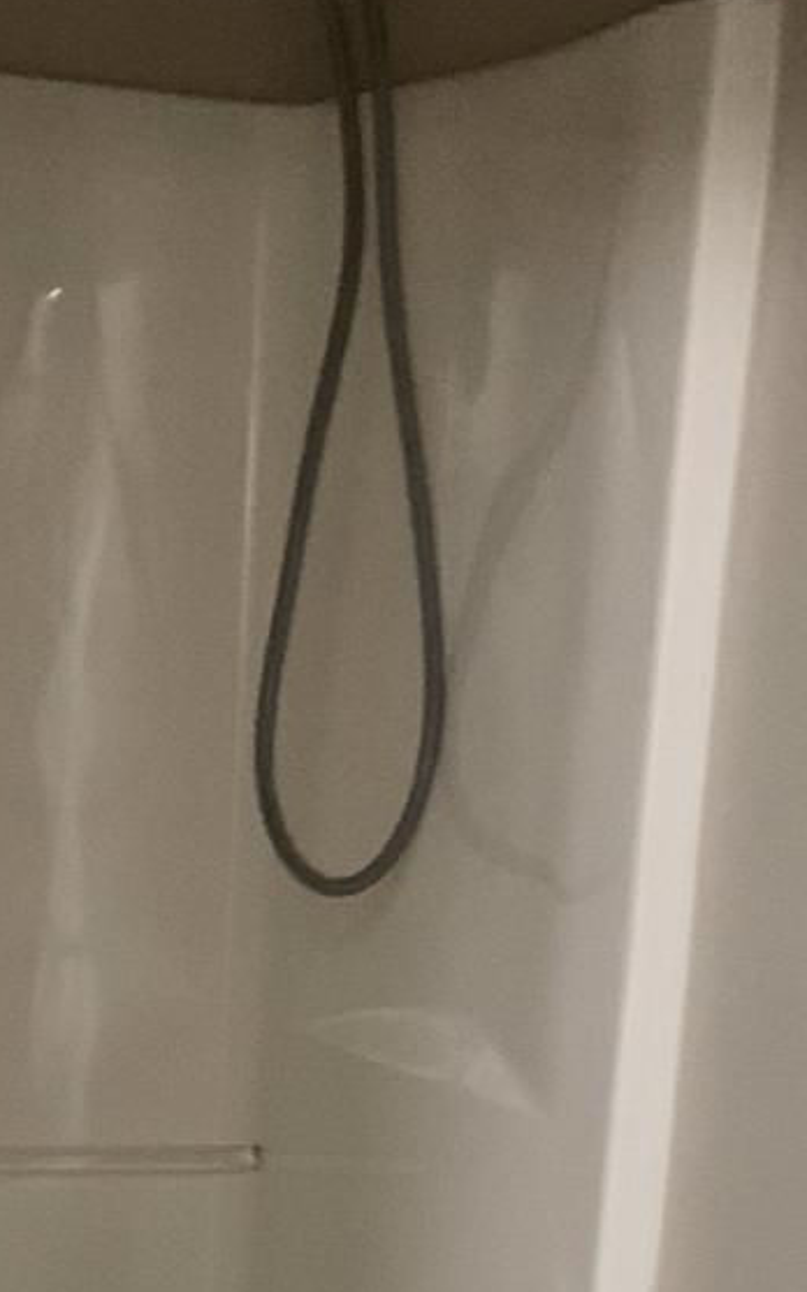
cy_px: 1730
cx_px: 264
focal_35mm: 99
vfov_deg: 19.2
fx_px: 3485
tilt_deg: -18.6
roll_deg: -3.2
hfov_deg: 13.2
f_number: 1.8
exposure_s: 1/24
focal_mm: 4.25
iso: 640
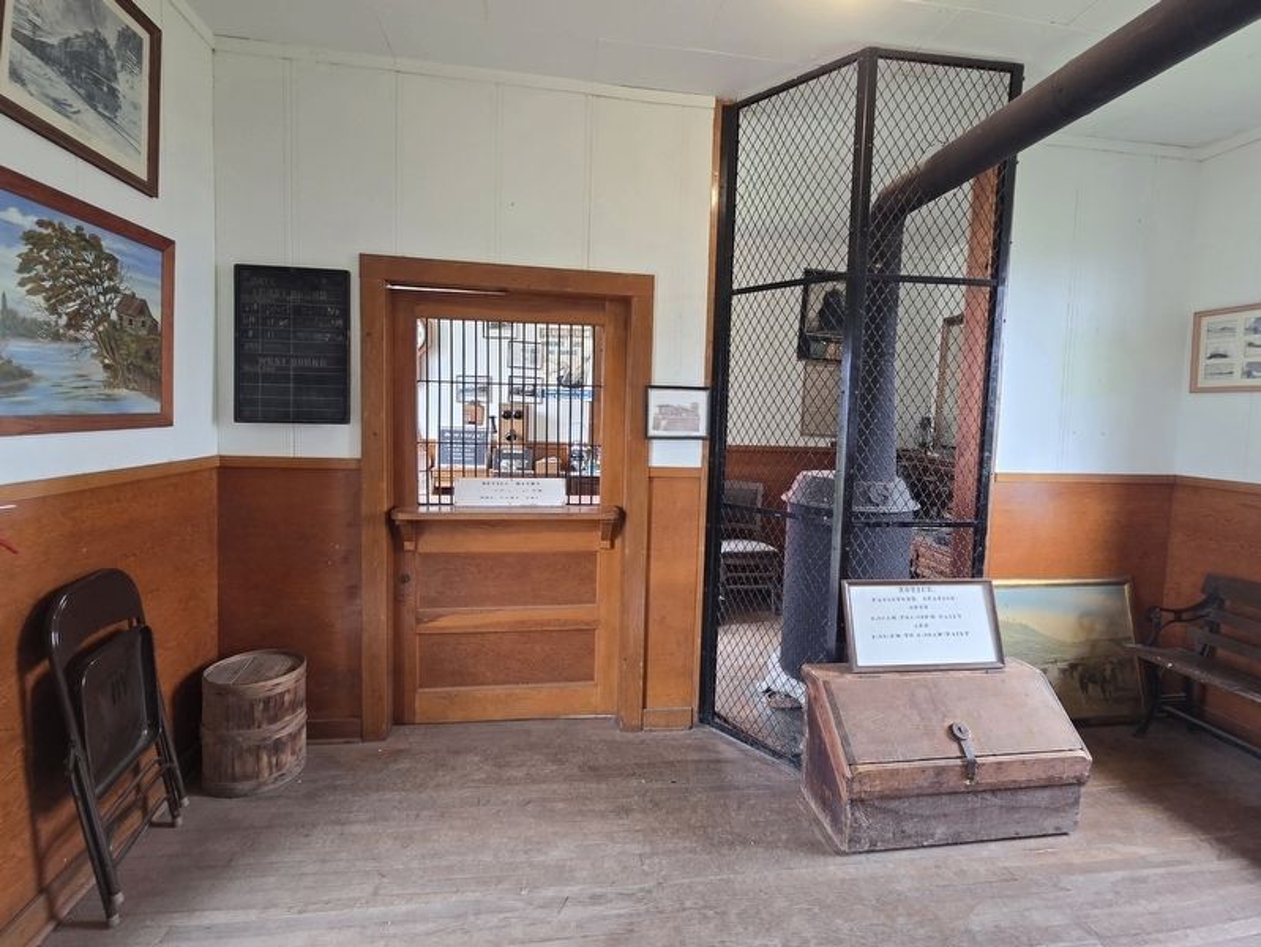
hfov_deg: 106.2
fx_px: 474
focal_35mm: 13
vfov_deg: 90.0
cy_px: 474
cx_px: 630
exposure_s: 1/60.2
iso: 160
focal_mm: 2.2
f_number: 2.2
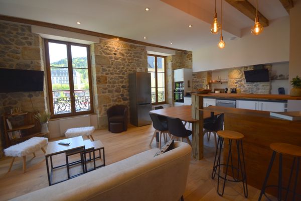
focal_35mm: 15
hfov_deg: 100.4
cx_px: 150
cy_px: 100
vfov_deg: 77.3
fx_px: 125
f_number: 5.6
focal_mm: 10
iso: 360
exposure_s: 1/125
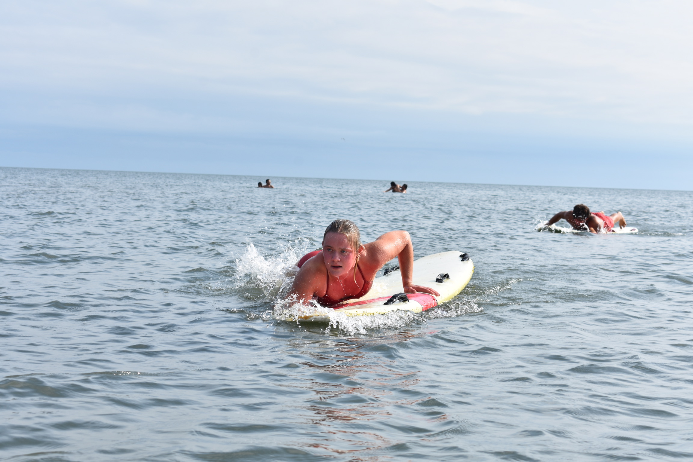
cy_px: 231
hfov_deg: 27.0
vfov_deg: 18.2
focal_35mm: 75
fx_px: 1444
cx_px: 346
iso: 100
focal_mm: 50
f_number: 9
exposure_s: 1/320
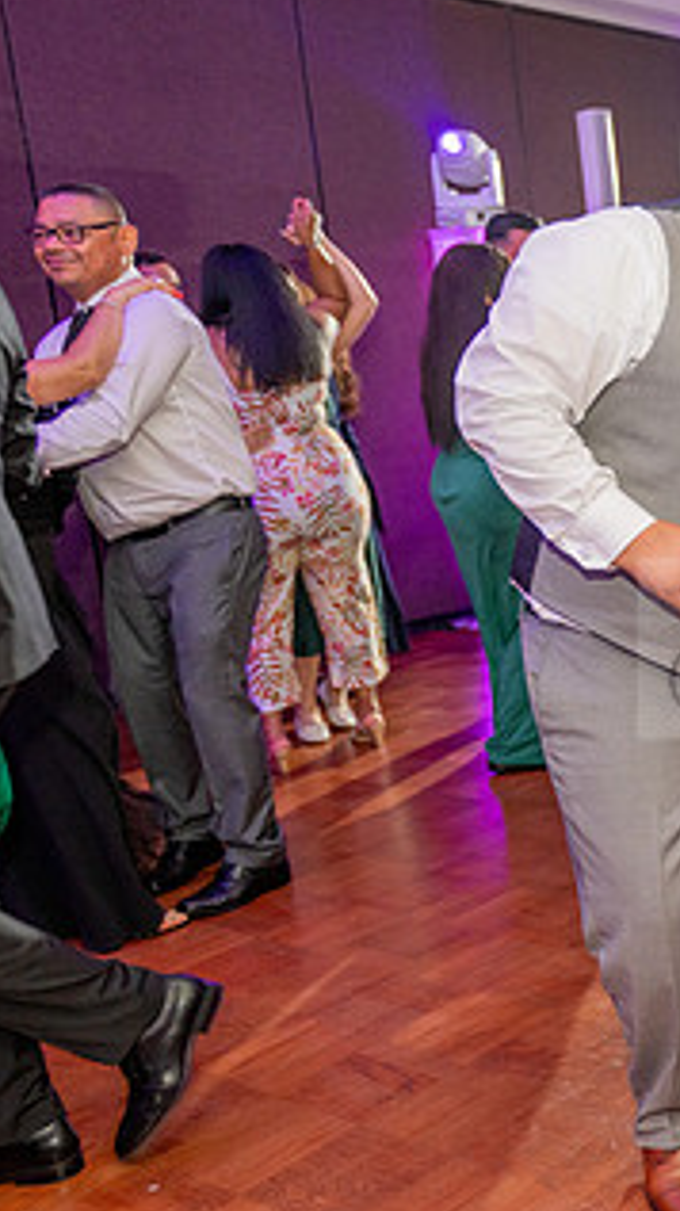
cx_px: 970
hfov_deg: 22.2
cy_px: 648
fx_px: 1476
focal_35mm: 46
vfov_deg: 44.6
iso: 800
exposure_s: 1/100
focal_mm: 24
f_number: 2.8
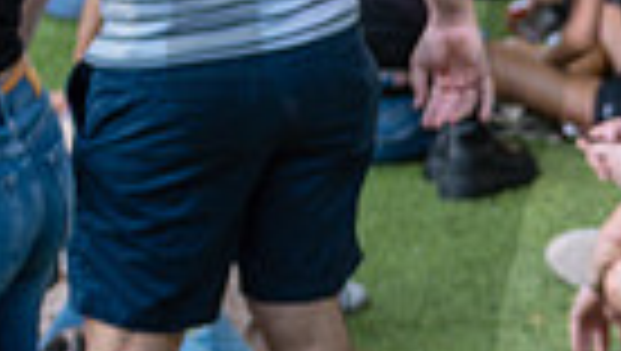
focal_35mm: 273
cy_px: 224
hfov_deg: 7.7
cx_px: 981
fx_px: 4501
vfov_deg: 4.5
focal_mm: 45
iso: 200
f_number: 3.2
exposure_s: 1/320
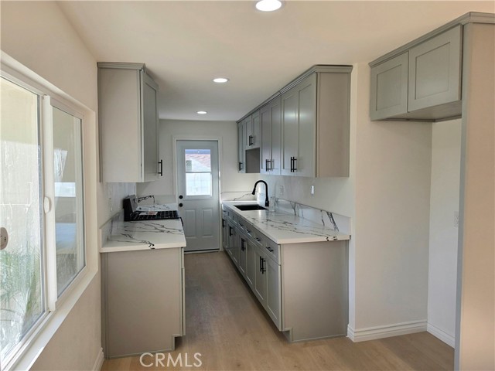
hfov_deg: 73.9
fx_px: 329
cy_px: 186
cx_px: 248
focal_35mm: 23
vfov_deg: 58.9
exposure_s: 1/120
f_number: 1.4
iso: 12
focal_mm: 6.5
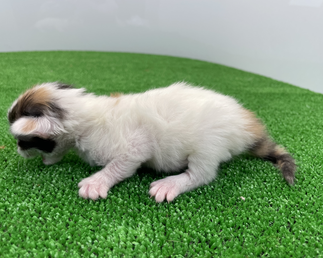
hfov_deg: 62.2
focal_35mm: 28
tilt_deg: -21.5
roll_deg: -2.2
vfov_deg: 51.5
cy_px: 130
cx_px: 158
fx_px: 268
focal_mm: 4.2
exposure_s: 1/137
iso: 32
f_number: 1.6
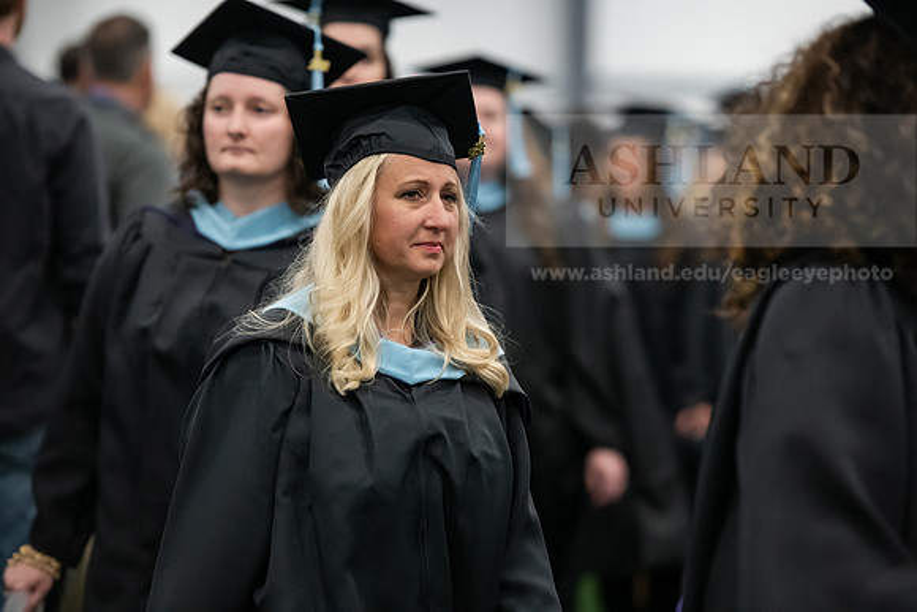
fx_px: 4204
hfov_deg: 12.4
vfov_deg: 8.3
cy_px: 306
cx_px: 458
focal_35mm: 165
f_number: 3.2
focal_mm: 165
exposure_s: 1/200
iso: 3200
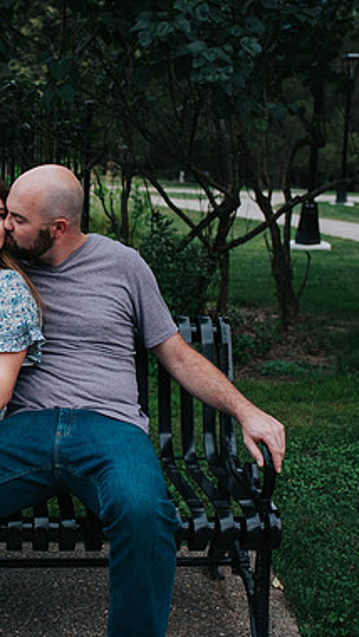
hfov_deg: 19.3
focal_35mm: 60
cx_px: -22
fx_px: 1014
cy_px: 304
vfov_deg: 34.9
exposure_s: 1/1250
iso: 1000
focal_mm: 35
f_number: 2.8
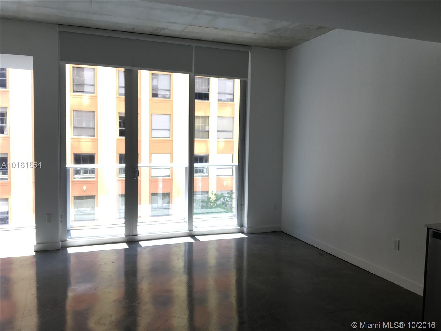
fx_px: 369
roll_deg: -0.9
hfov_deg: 61.7
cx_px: 220
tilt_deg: -2.4
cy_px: 166
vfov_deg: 48.2
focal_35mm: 29
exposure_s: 1/60
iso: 25
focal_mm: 4.15
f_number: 2.2
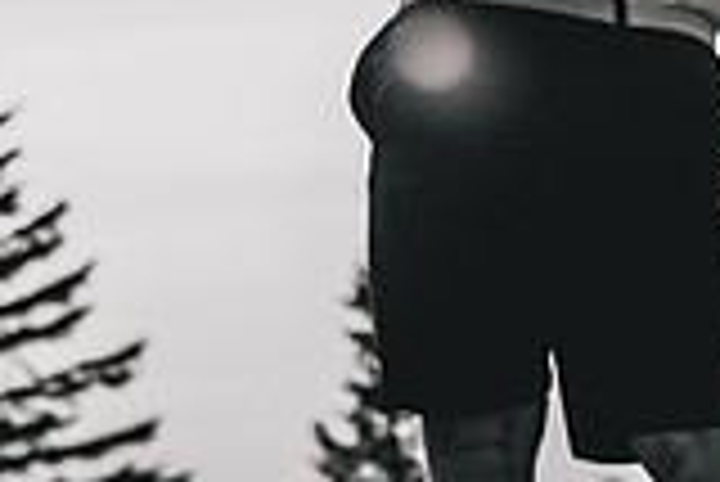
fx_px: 8708
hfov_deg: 4.7
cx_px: 720
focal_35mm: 435
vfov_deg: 3.2
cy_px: -268
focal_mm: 80
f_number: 2.8
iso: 400
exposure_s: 1/8000
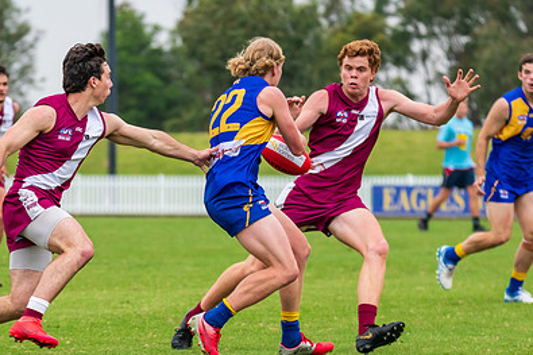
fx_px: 5461
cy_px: 281
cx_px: 220
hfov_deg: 5.6
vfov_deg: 3.7
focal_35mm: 369
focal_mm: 220
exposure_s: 1/1250
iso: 1000
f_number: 5.6
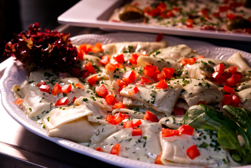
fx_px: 447
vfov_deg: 21.3
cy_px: 84
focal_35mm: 64
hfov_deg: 31.4
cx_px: 126
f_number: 6.3
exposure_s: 1/100
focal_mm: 64
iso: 2500
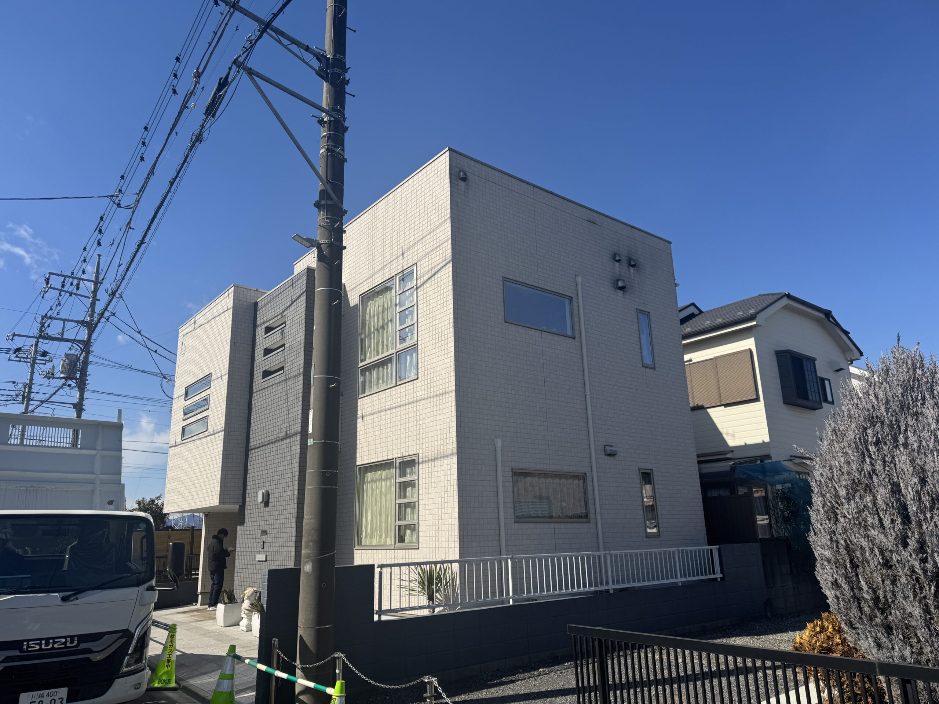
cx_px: 470
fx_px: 651
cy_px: 352
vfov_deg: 56.8
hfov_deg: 71.6
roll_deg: +1.6
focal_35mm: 24
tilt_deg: +11.0
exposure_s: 1/6410
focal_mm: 6.76
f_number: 1.78
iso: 80
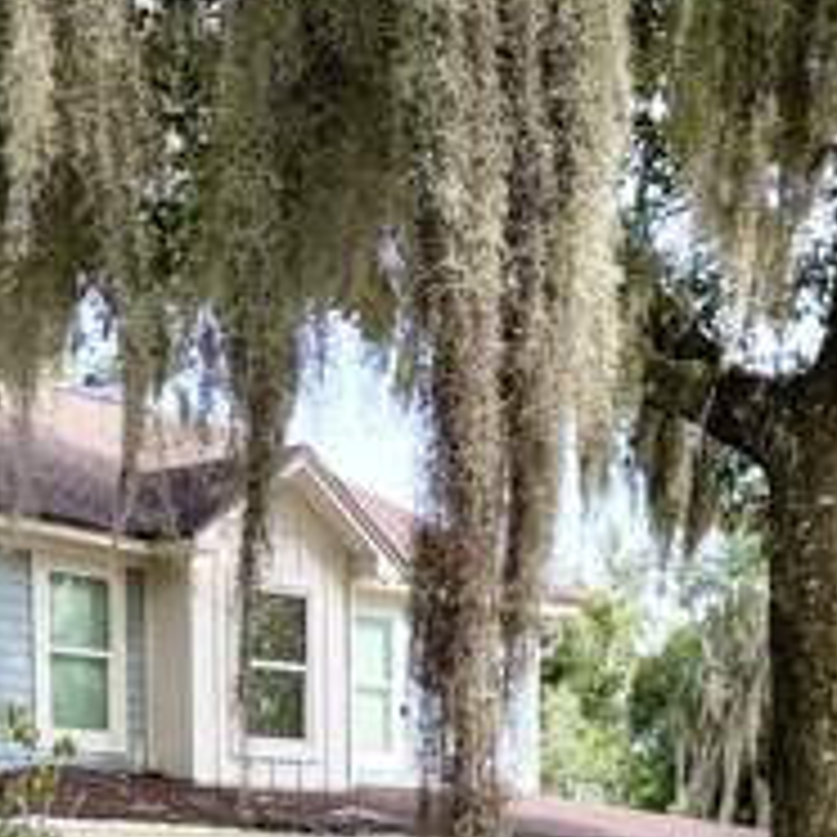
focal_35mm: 91
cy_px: 1071
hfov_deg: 19.1
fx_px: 2489
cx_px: 342
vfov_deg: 17.9
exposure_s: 1/1106
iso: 100
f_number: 1.78
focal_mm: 6.76
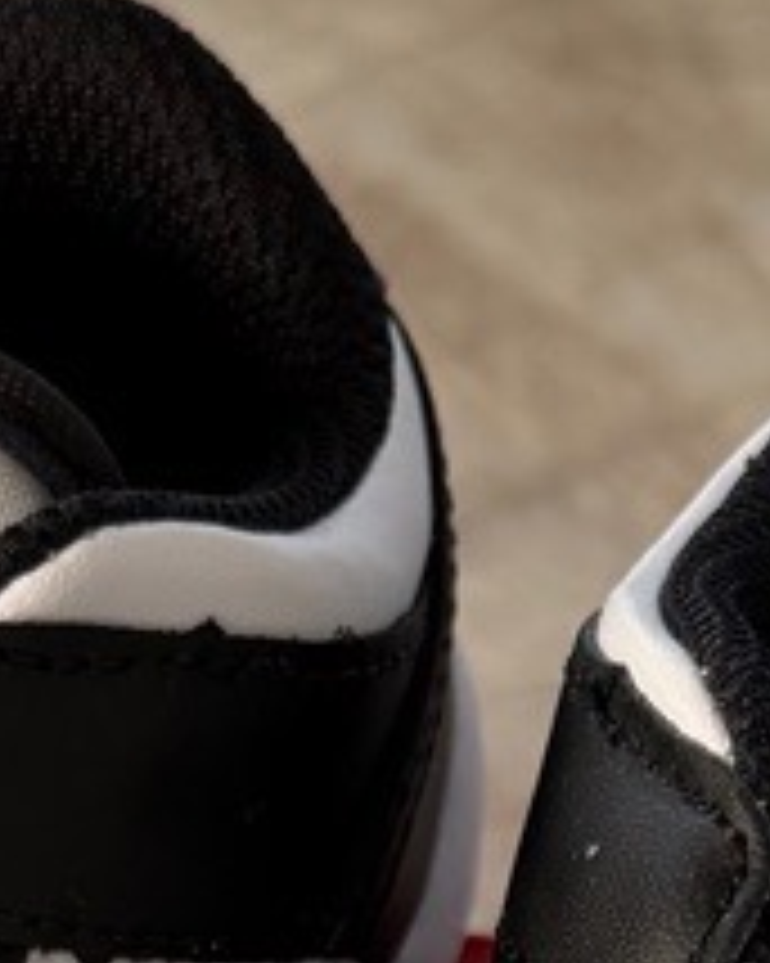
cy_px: 1760
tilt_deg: -58.4
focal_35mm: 175
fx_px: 4989
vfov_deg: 10.4
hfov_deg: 8.8
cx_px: 450
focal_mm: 6.76
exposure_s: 1/121
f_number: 1.78
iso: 160
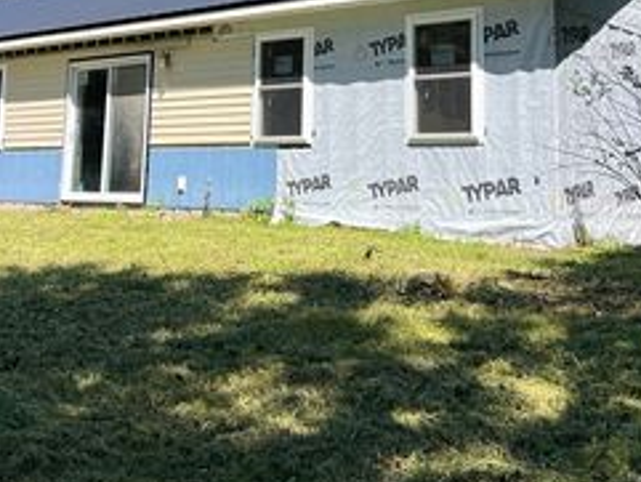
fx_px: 1000
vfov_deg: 26.1
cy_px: 39
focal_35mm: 54
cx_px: 277
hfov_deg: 35.5
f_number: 1.5
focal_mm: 5.7
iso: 50
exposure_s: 1/1934
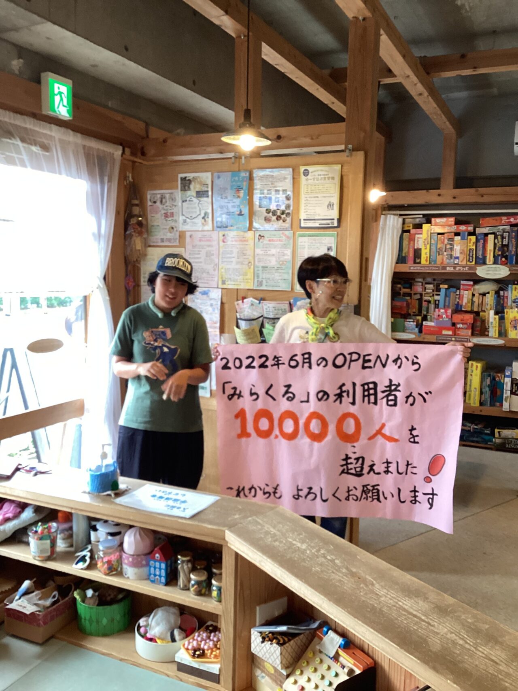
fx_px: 619
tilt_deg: -6.8
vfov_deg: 58.4
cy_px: 346
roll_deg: -1.3
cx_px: 259
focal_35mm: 31
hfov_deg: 45.4
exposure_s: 1/60
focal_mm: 3.3
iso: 125
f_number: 2.4
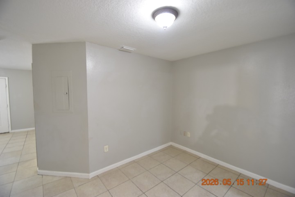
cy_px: 98
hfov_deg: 100.4
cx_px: 148
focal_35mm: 15
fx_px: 123
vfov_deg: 77.3
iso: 800
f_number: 3.5
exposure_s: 1/15
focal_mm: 10
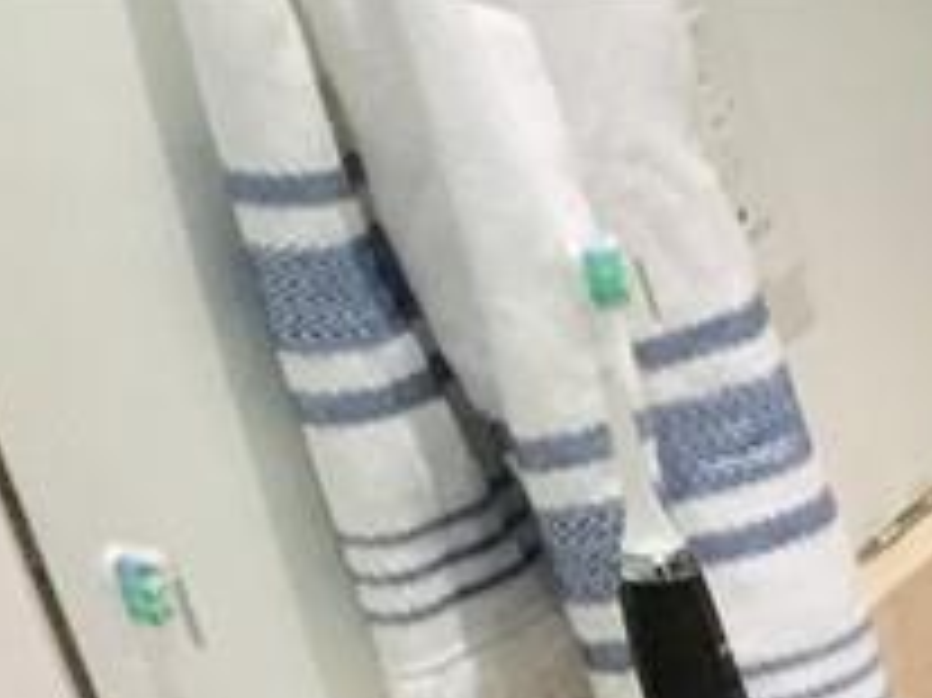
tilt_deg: -37.8
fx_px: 6027
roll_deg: +4.3
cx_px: 3435
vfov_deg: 5.8
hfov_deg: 7.1
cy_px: 2679
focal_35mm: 224
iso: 40
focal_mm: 4.15
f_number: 2.2
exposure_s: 1/30
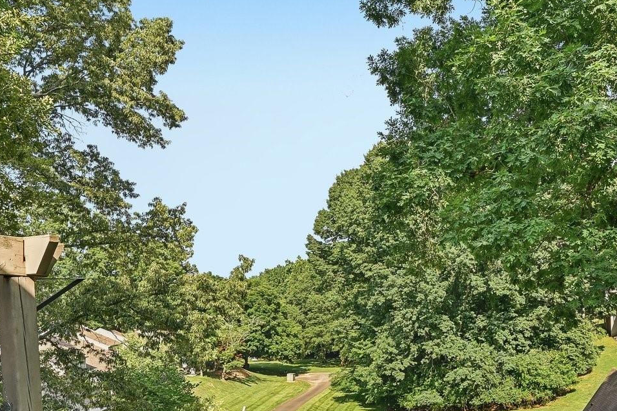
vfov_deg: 42.7
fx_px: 514
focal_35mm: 30
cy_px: 288
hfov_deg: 60.6
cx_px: 405
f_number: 8
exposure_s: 1/100
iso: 100
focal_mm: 14
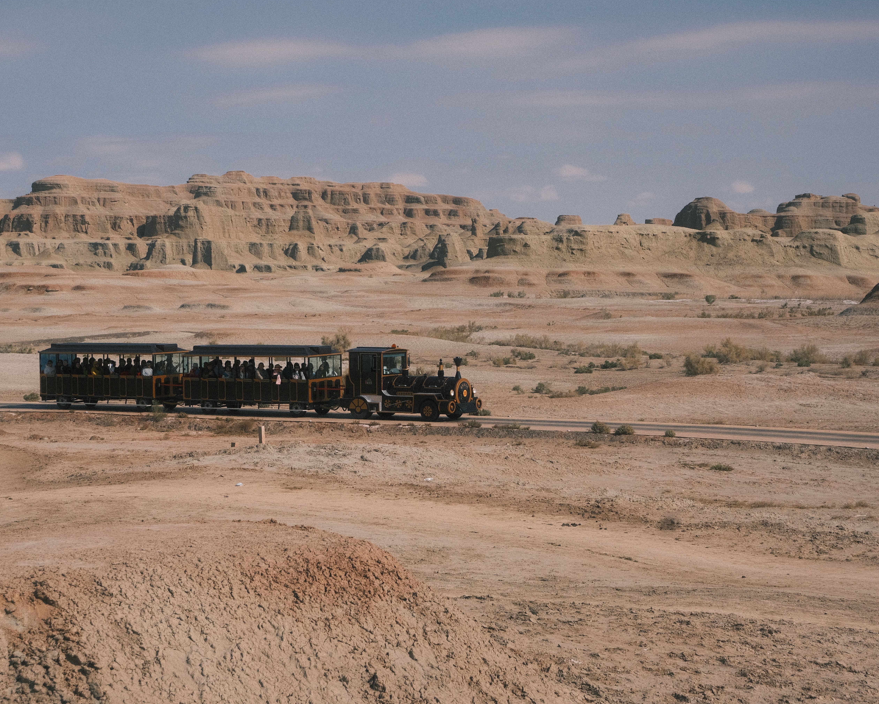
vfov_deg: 19.4
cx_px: 360
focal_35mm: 79
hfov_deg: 24.1
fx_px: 2055
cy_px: 350
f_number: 9
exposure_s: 1/2400
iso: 640
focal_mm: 45
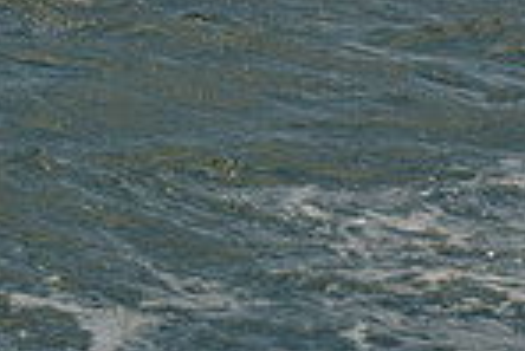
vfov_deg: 2.8
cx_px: -115
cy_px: -631
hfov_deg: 4.2
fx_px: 7153
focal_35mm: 490
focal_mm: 125
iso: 400
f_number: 10
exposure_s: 1/800
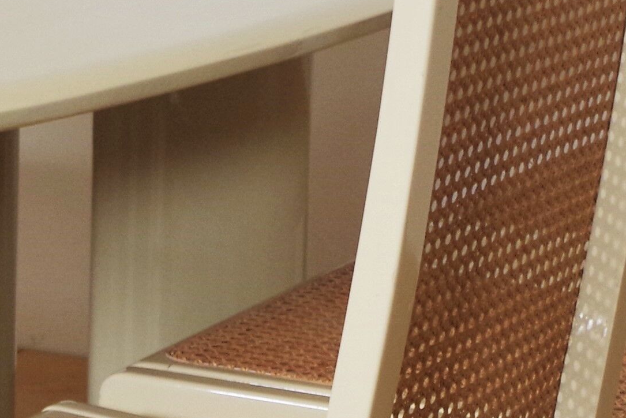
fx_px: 3461
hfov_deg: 10.2
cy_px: 398
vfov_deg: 6.9
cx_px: -136
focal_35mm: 199
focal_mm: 24.38
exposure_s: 1/60
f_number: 4
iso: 200
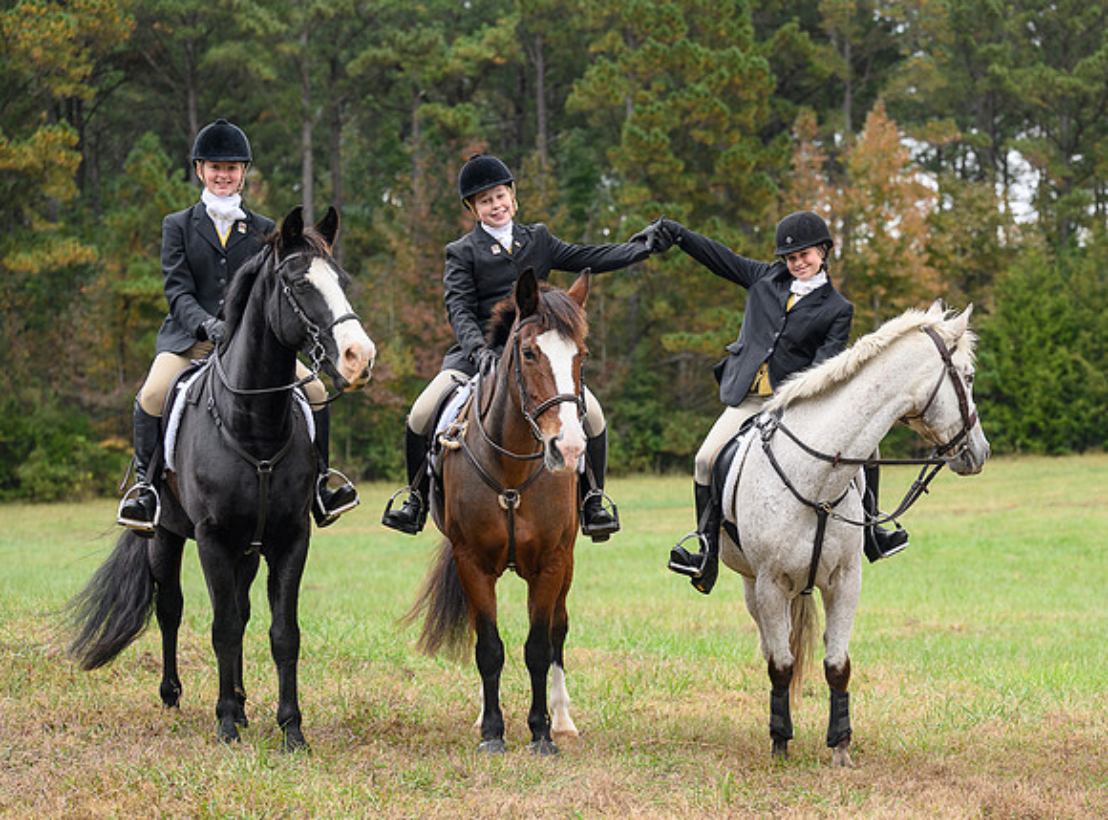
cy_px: 509
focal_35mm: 93
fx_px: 2965
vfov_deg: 15.7
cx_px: 763
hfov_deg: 21.1
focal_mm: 70
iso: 500
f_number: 3.2
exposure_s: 1/640
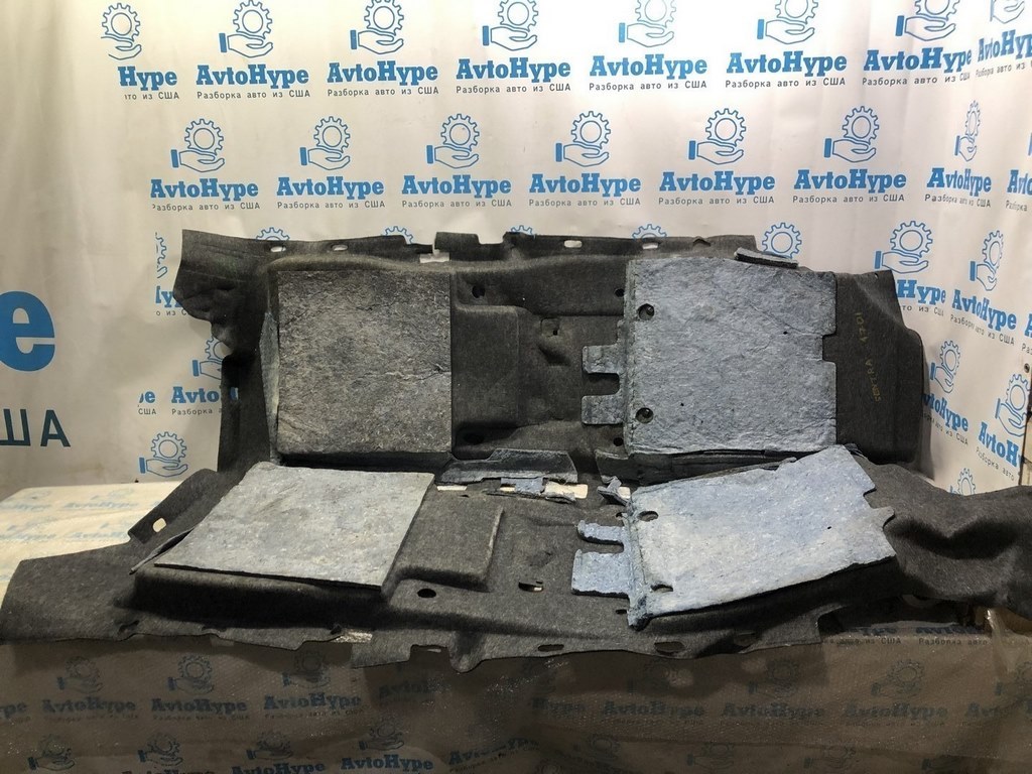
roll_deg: +1.3
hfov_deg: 63.4
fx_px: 835
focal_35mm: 28
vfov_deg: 49.7
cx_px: 516
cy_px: 387
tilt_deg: -14.2
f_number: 1.8
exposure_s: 1/25
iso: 32
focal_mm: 4
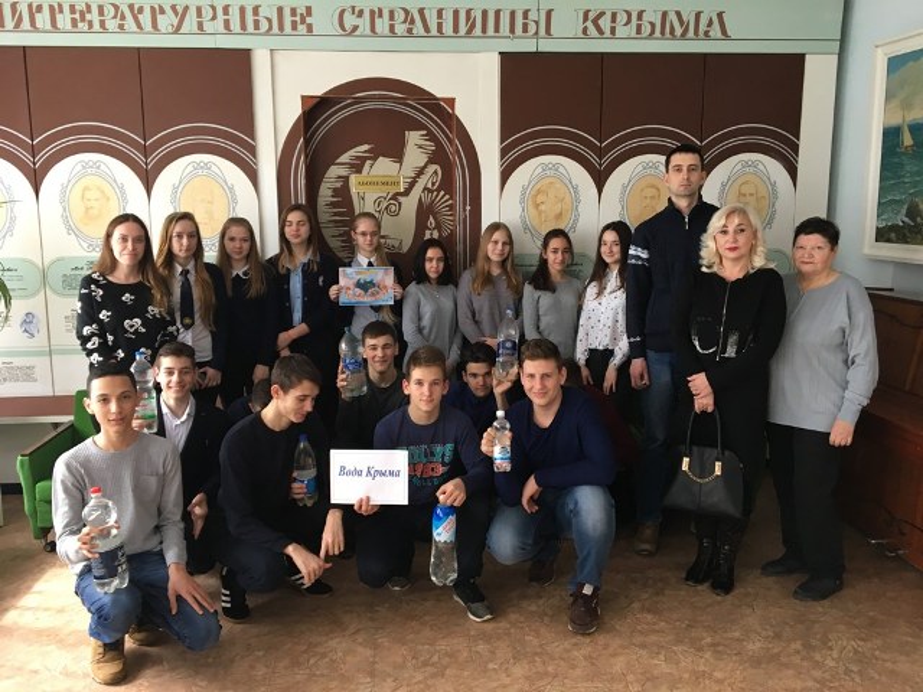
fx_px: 773
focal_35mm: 29
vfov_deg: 48.2
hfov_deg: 61.7
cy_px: 346
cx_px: 462
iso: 64
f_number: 2.2
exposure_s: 1/33
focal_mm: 4.15
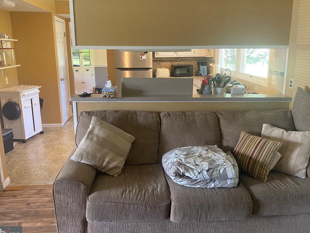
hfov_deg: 61.6
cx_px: 153
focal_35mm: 29
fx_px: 260
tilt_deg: -10.5
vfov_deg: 48.2
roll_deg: -0.2
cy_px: 110
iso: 250
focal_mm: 4.25
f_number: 1.8
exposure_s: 1/60
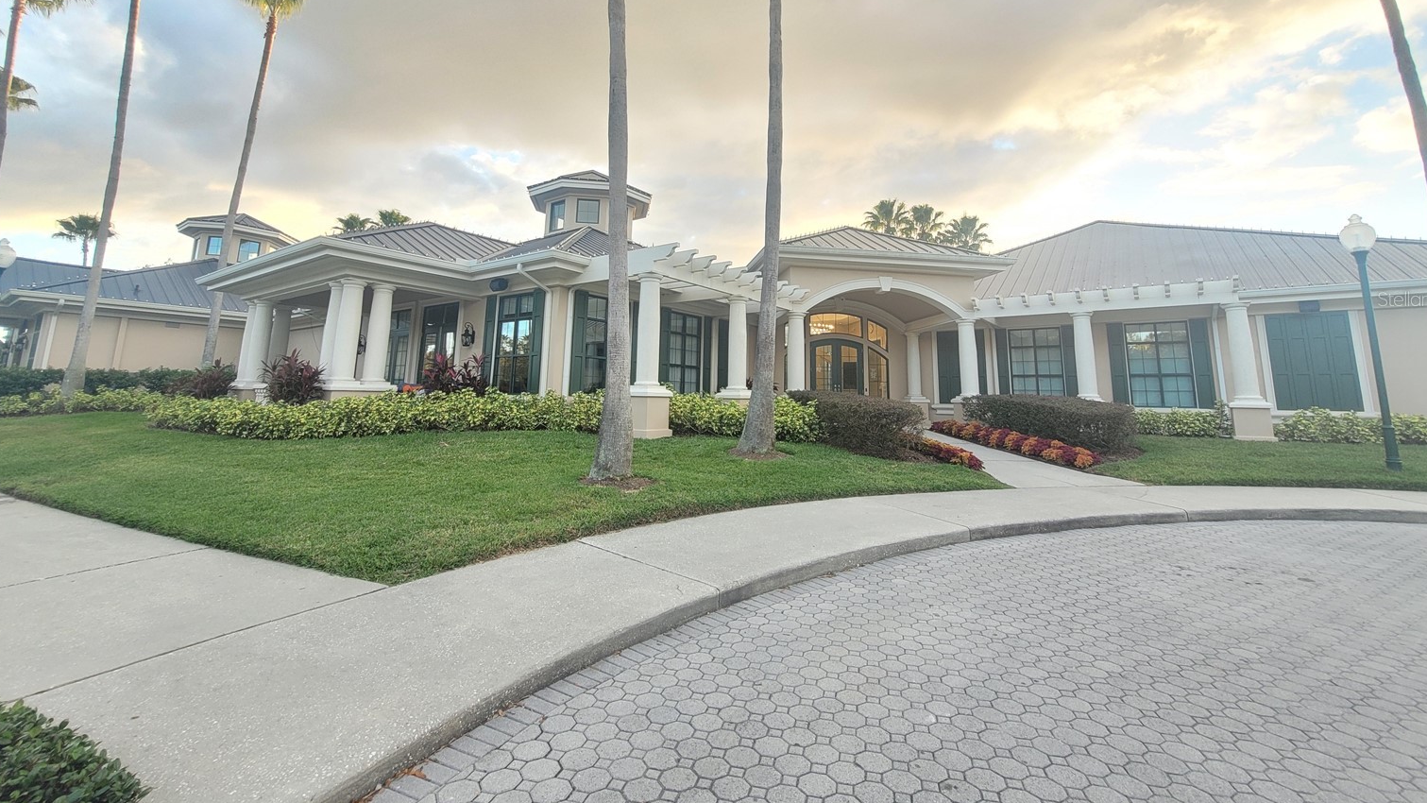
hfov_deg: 103.0
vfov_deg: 69.4
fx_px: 568
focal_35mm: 15
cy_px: 299
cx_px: 711
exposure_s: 1/60
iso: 50
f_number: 2.2
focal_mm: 1.74
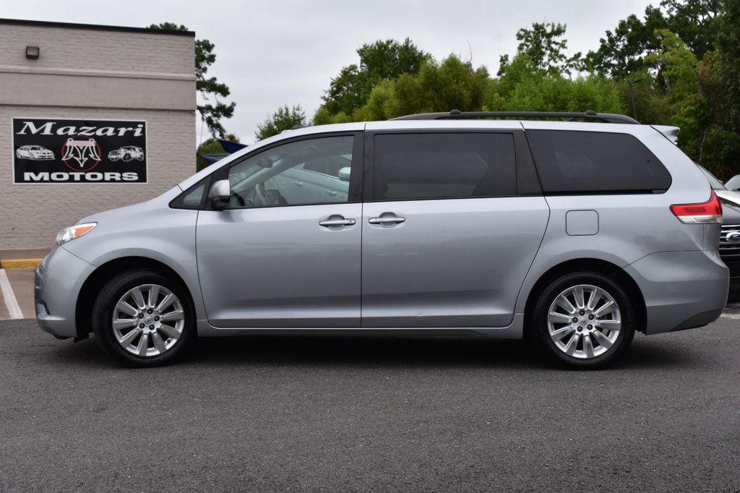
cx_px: 370
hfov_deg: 46.4
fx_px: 863
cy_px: 246
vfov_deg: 31.9
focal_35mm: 42
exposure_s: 1/320
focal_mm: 28
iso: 400
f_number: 10
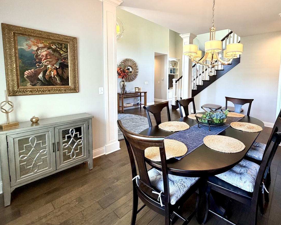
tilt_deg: -4.6
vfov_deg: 73.2
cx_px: 179
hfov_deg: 84.4
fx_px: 150
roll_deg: -0.5
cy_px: 92
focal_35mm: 18
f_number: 2.2
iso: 200
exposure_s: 1/60
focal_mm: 2.22
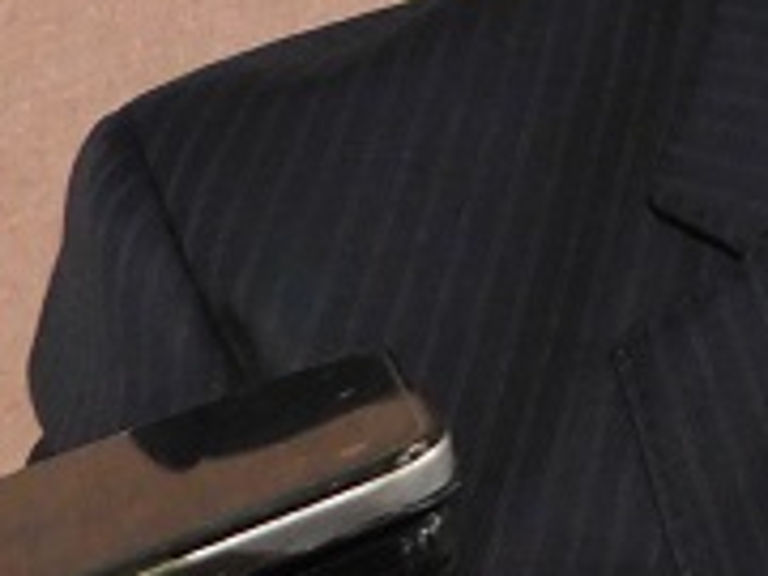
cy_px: -576
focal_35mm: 99
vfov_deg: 13.0
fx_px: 2196
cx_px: 1239
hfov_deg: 17.3
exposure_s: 1/30
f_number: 3
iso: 320
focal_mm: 4
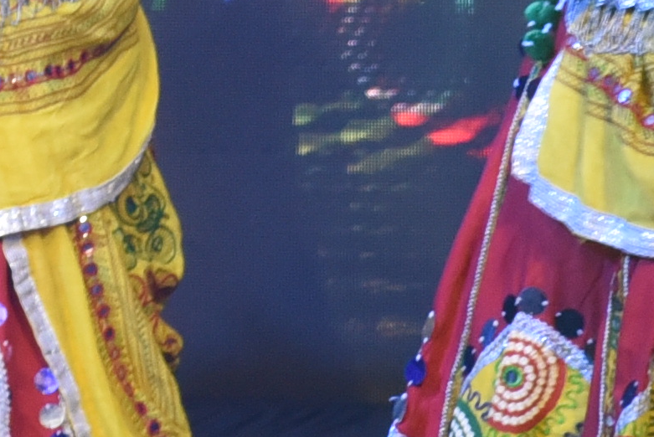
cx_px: -799
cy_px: -198
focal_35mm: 924
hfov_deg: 2.2
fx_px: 16798
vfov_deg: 1.5
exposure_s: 1/125
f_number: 6.3
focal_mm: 120
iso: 2000
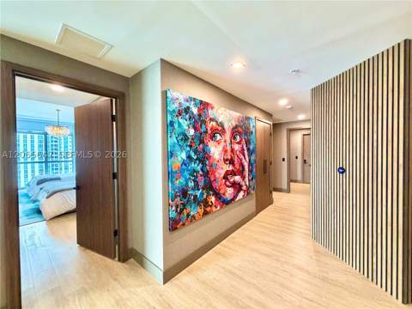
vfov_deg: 85.7
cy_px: 154
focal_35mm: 14
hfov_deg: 102.1
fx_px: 167
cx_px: 206
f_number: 2.2
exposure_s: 1/60
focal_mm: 2.22
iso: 320
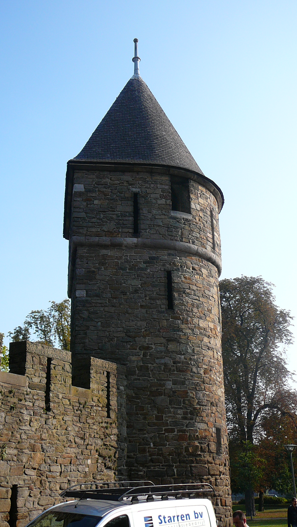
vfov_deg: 47.4
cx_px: 119
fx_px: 602
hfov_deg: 27.7
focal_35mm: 43
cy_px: 262
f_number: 3
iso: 80
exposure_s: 1/800
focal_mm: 5.8
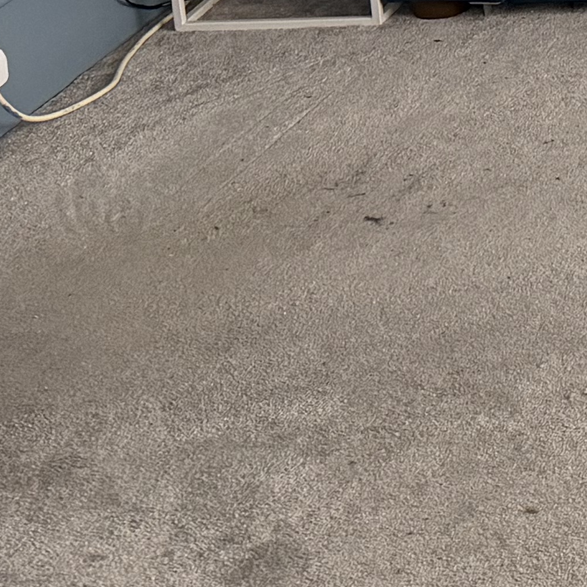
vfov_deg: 12.7
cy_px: -581
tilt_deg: -9.1
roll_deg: +1.1
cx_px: 1430
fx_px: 2302
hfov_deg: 11.7
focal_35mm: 120
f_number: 1.78
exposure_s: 1/133
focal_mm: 6.76
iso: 200
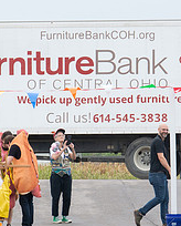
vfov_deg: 2.7
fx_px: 4747
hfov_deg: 2.2
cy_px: 118
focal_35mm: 711
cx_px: 136
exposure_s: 1/250
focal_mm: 200
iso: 640
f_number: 9
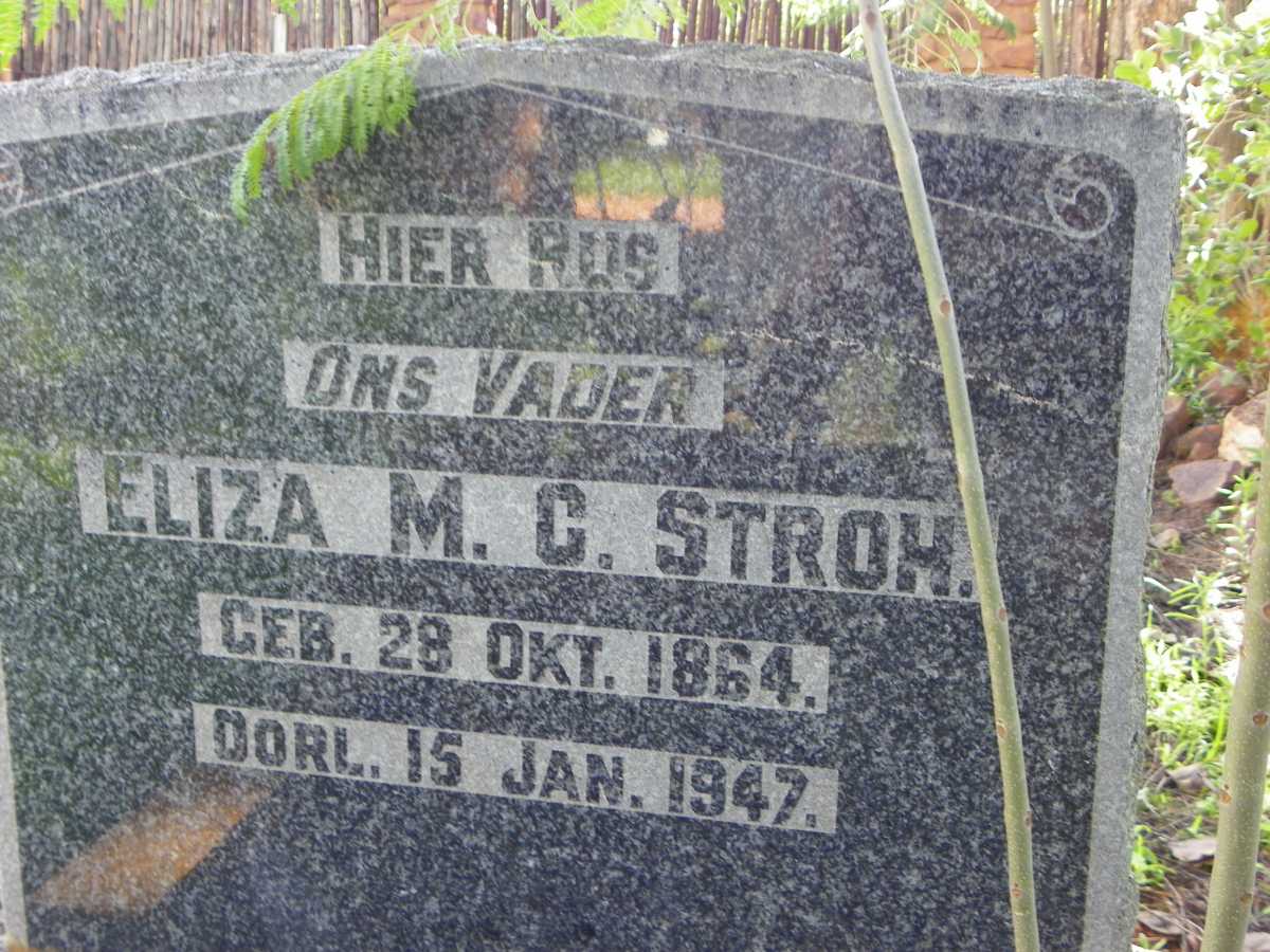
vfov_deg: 38.7
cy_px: 476
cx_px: 635
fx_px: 1357
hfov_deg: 50.1
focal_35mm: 37
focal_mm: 6.6
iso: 64
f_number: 3.2
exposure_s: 1/30
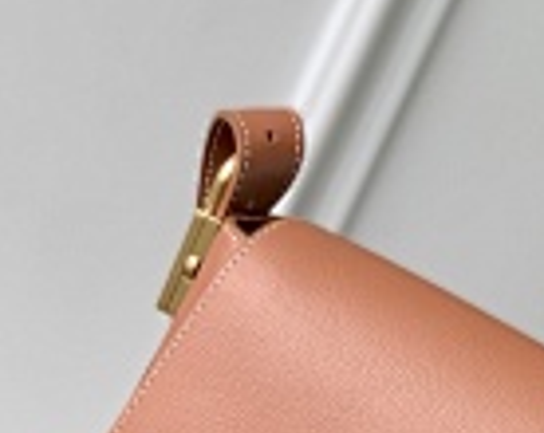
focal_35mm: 184
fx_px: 2958
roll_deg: -26.9
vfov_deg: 8.3
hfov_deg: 10.4
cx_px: 514
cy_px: 579
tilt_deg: -12.9
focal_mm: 6
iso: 32
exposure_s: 1/122
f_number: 2.4
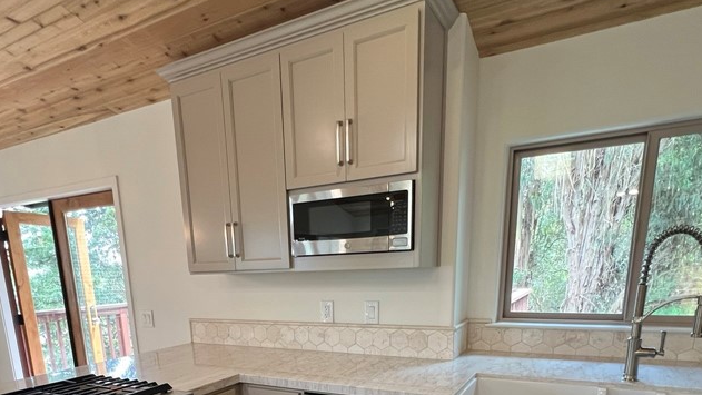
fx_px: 428
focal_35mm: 23
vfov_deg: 43.5
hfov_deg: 78.5
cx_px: 316
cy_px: 382
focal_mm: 1.57
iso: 200
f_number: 1.8
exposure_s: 1/120
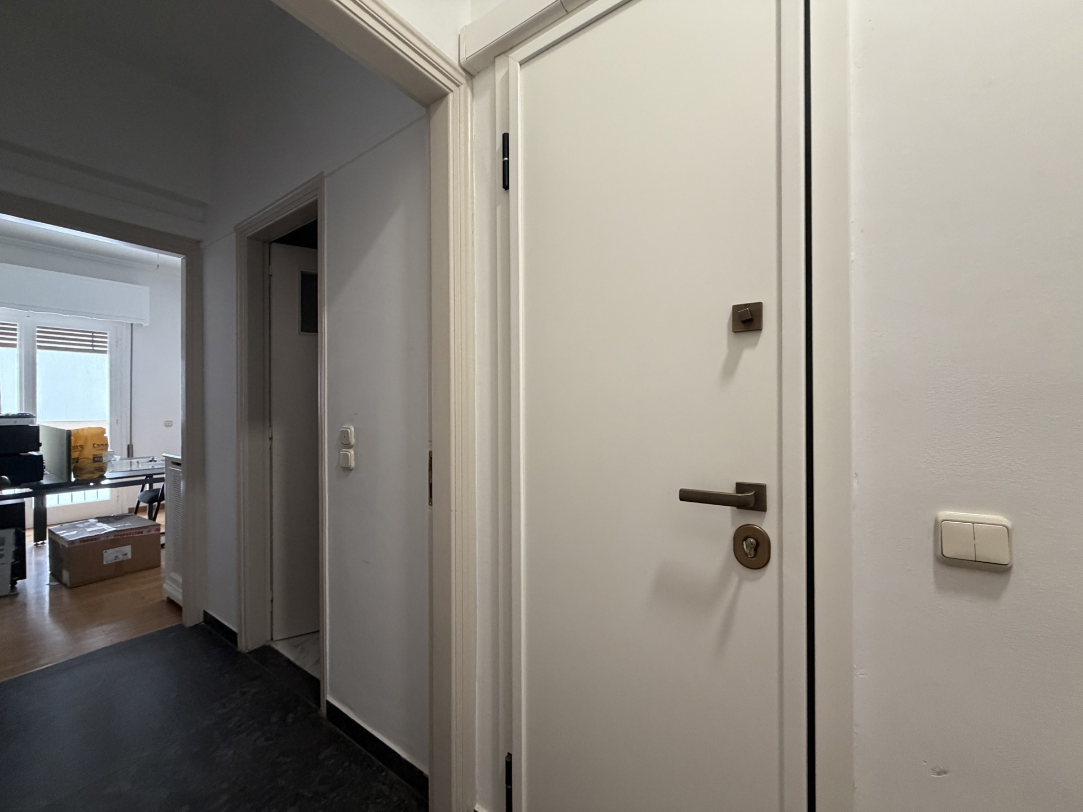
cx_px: 542
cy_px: 406
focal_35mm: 14
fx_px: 438
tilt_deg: +0.1
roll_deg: +0.8
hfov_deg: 102.1
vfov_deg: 85.7
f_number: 2.2
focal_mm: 2.22
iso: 320
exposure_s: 1/90
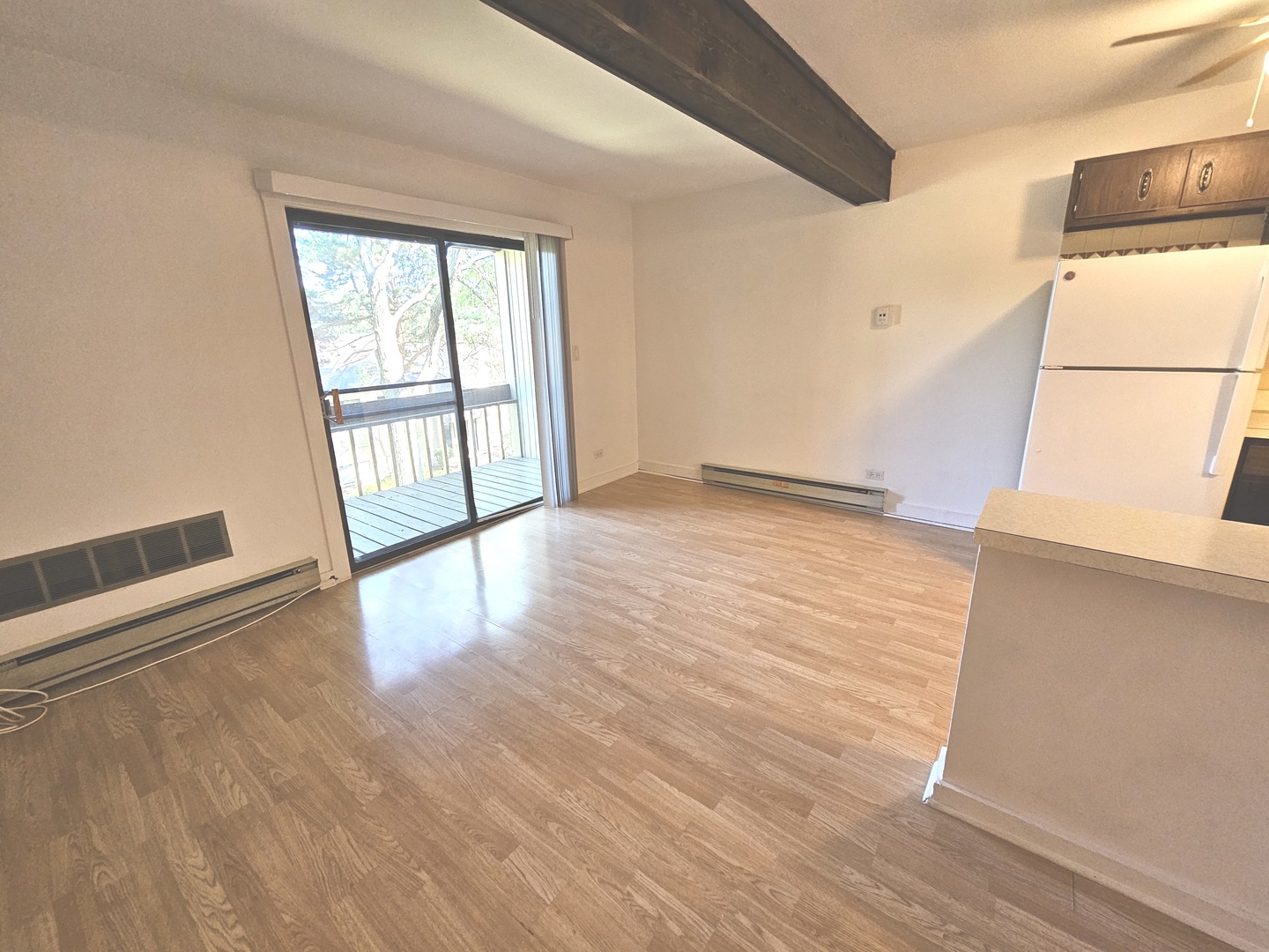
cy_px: 476
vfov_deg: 89.9
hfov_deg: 106.2
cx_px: 634
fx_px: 477
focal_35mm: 13
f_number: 2.2
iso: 200
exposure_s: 1/60
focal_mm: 2.2
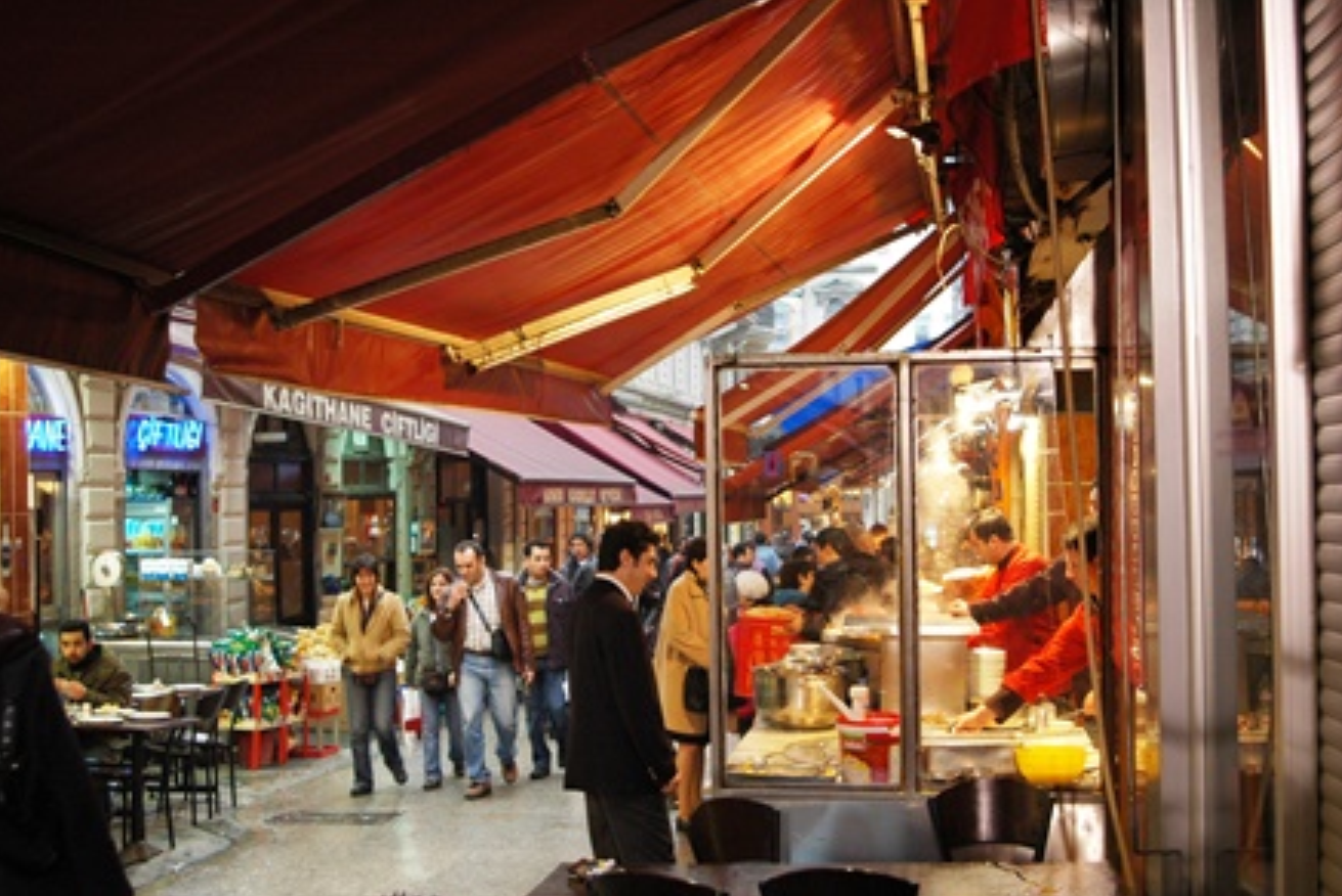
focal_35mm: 43
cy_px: 454
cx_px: 666
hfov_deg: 45.4
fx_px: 1604
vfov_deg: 31.2
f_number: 3.5
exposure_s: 1/60
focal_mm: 28
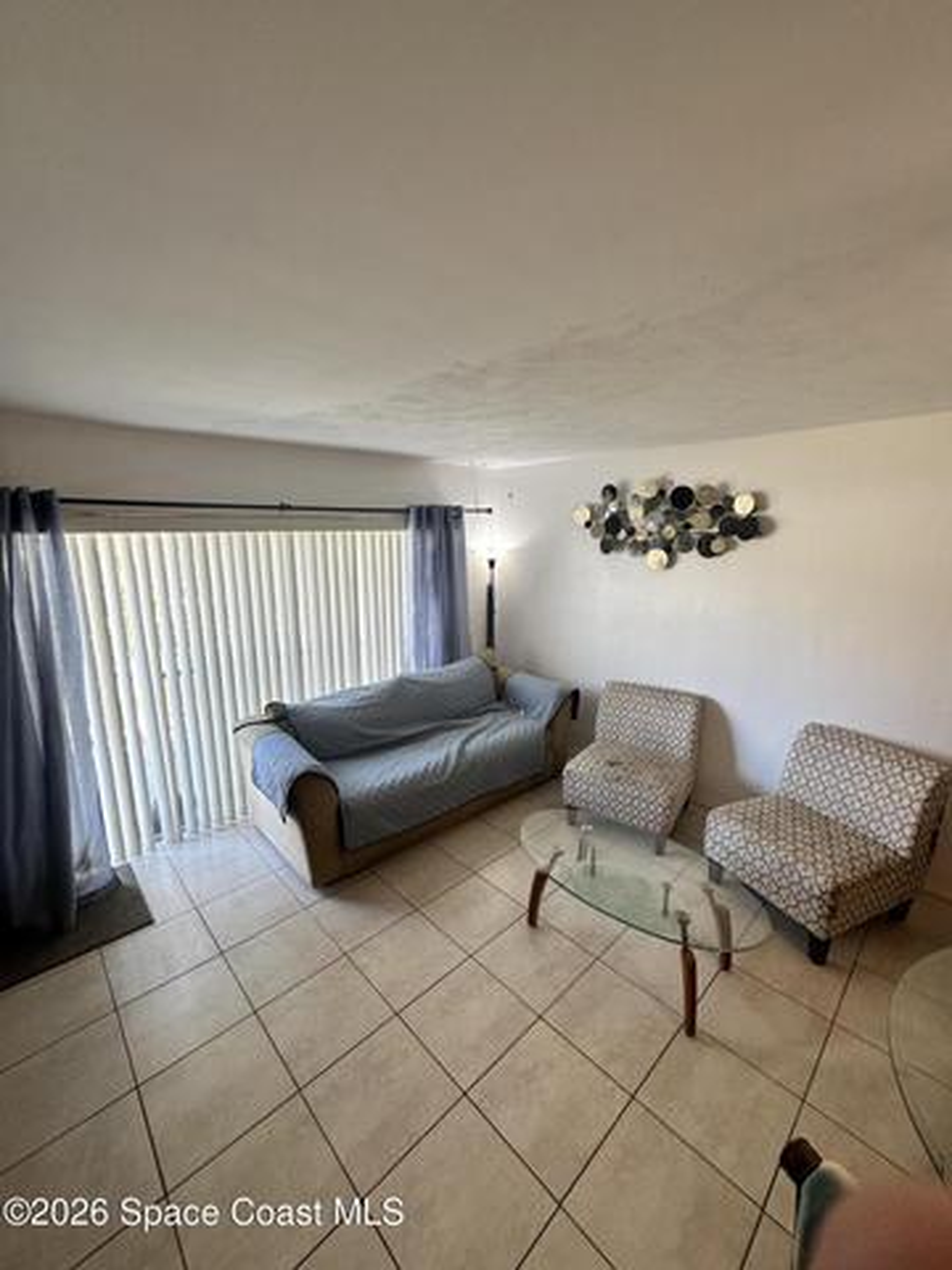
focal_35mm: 14
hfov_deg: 85.7
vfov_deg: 102.1
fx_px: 513
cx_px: 476
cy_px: 635
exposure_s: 1/120
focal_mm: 2.22
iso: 160
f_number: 2.2
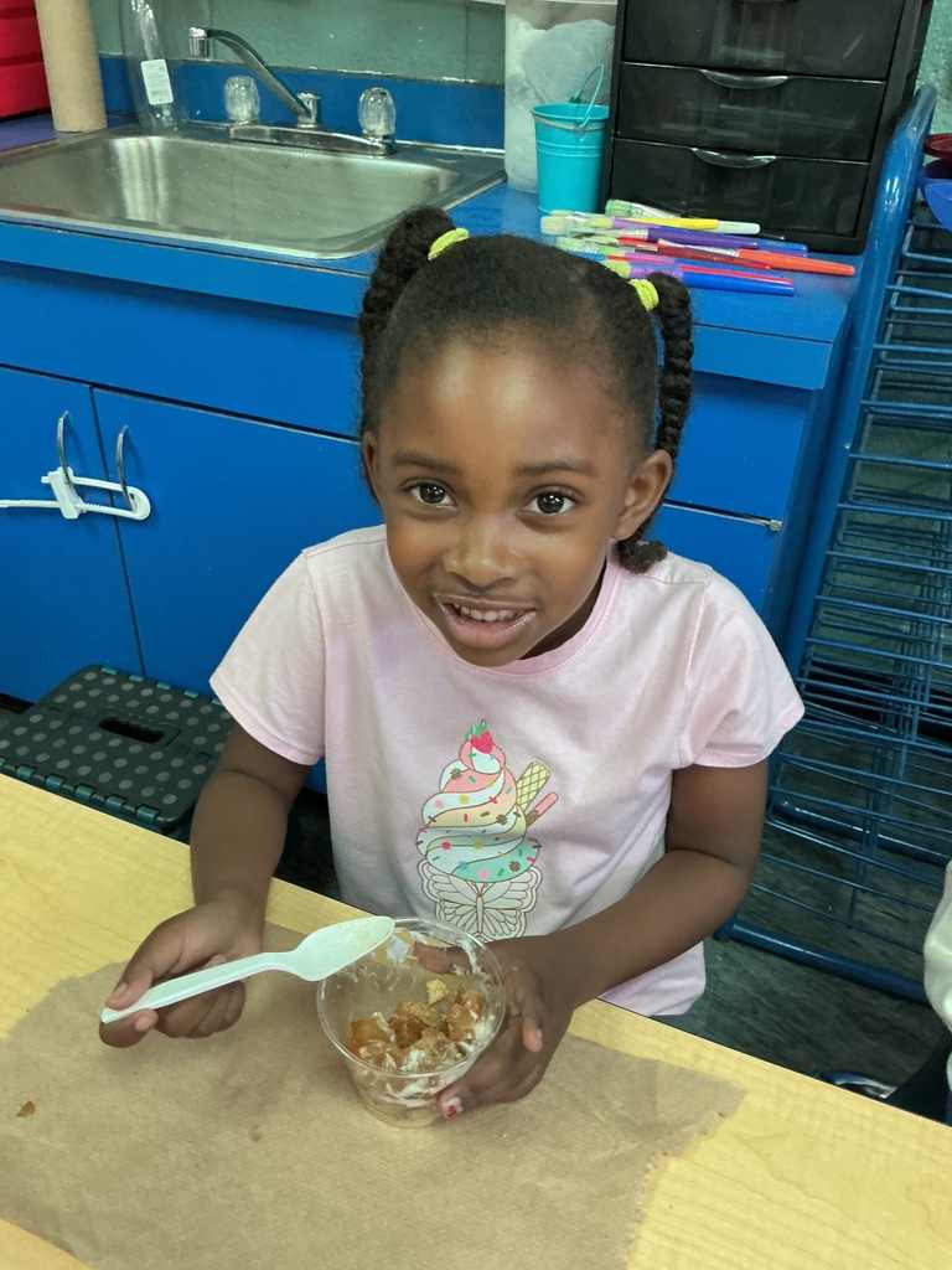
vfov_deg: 61.7
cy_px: 635
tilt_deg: -33.1
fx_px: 1063
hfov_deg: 48.2
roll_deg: -2.7
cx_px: 476
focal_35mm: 29
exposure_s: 1/40
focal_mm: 3
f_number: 1.8
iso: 200
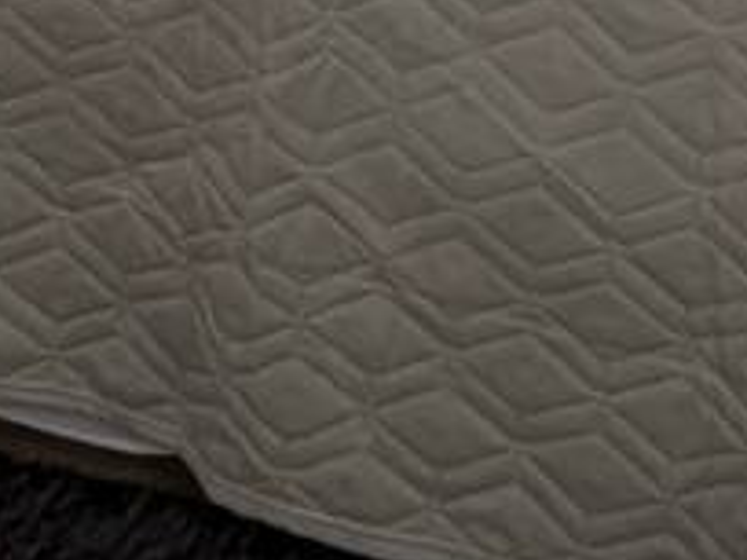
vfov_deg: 10.5
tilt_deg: -3.0
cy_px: -1116
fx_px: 2136
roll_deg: -0.1
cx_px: 655
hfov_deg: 19.5
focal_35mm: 99
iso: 160
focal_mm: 2.22
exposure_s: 1/120
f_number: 2.2
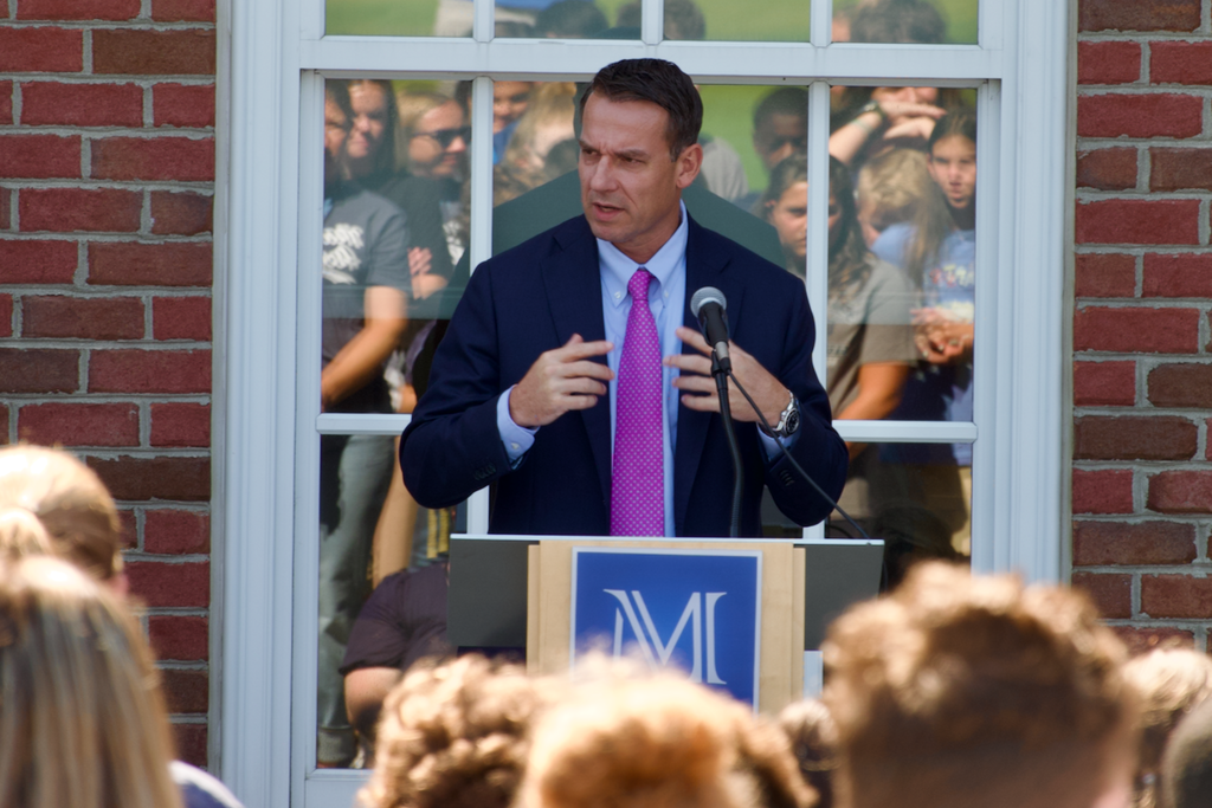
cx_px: 606
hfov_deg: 7.4
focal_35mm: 277
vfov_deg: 5.0
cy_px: 404
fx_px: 9326
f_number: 4
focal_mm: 101.58
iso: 160
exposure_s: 1/250
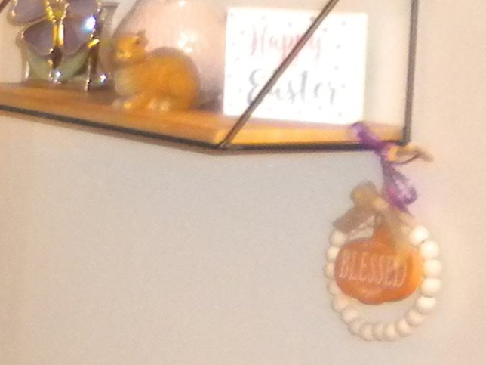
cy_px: 243
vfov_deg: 8.9
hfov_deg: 10.3
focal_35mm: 167
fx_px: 2345
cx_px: -667
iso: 400
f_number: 3.1
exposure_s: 1/30
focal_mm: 6.3
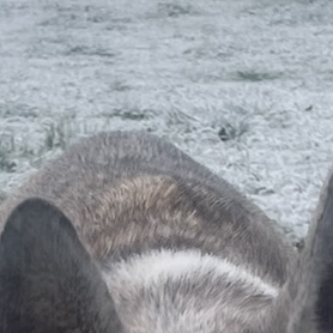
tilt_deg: -19.1
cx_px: 89
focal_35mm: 169
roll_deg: +1.9
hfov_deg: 10.3
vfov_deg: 9.9
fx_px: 1839
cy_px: 552
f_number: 1.6
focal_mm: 4.2
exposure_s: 1/121
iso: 32
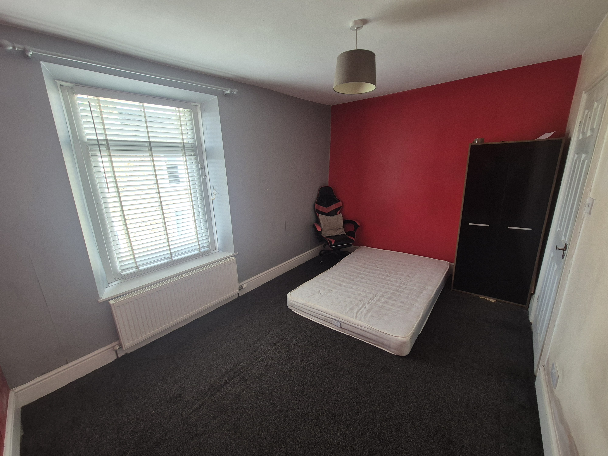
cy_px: 228
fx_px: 228
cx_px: 304
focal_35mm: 13
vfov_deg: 89.9
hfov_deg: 106.2
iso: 200
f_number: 2.2
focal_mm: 2.2
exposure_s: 1/50
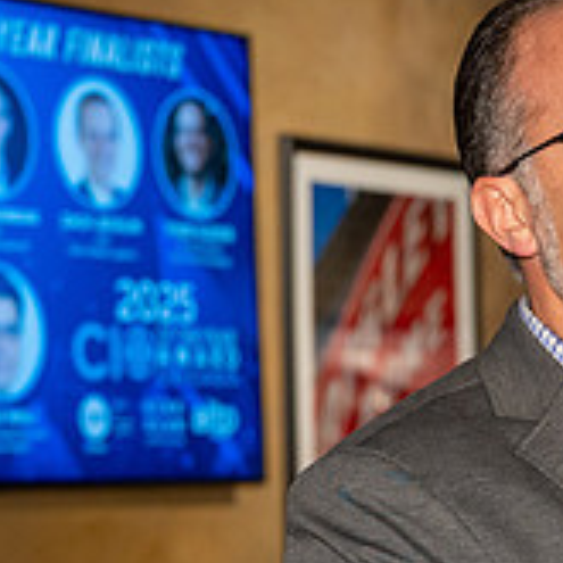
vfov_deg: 10.6
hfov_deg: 10.7
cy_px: 447
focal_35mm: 164
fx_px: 3018
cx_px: 293
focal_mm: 55
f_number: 4
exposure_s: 1/160
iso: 2500
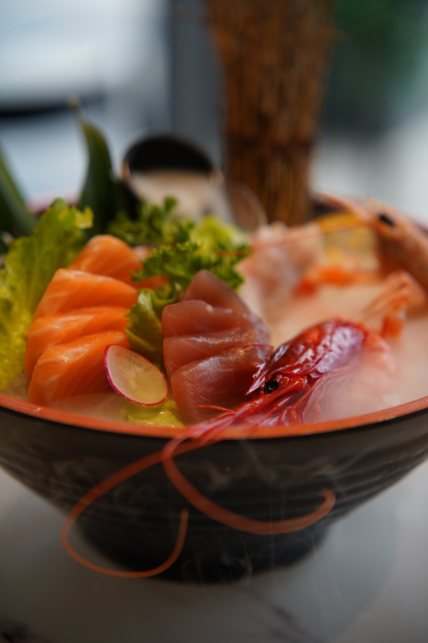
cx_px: 214
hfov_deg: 18.2
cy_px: 322
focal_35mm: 75
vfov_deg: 27.0
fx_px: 1337
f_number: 2.8
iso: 250
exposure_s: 1/125
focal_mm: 75
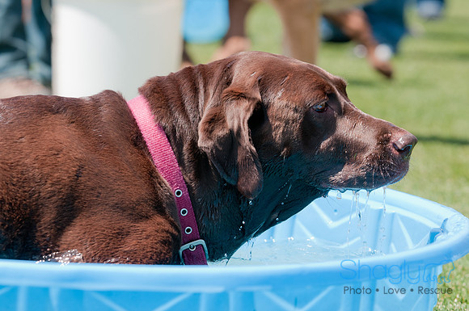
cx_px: 234
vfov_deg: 6.8
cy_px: 156
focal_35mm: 202
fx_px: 2634
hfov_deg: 10.2
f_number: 5.6
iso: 200
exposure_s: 1/500
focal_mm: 135
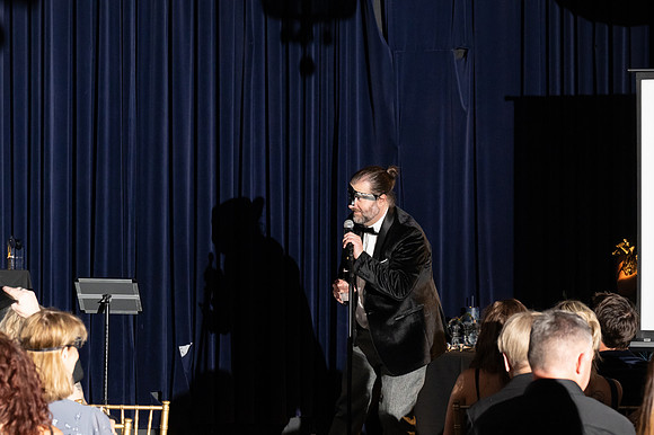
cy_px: 218
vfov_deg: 11.0
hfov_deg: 16.5
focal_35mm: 124
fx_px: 2251
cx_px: 327
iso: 2500
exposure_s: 1/200
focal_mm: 83
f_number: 4.5
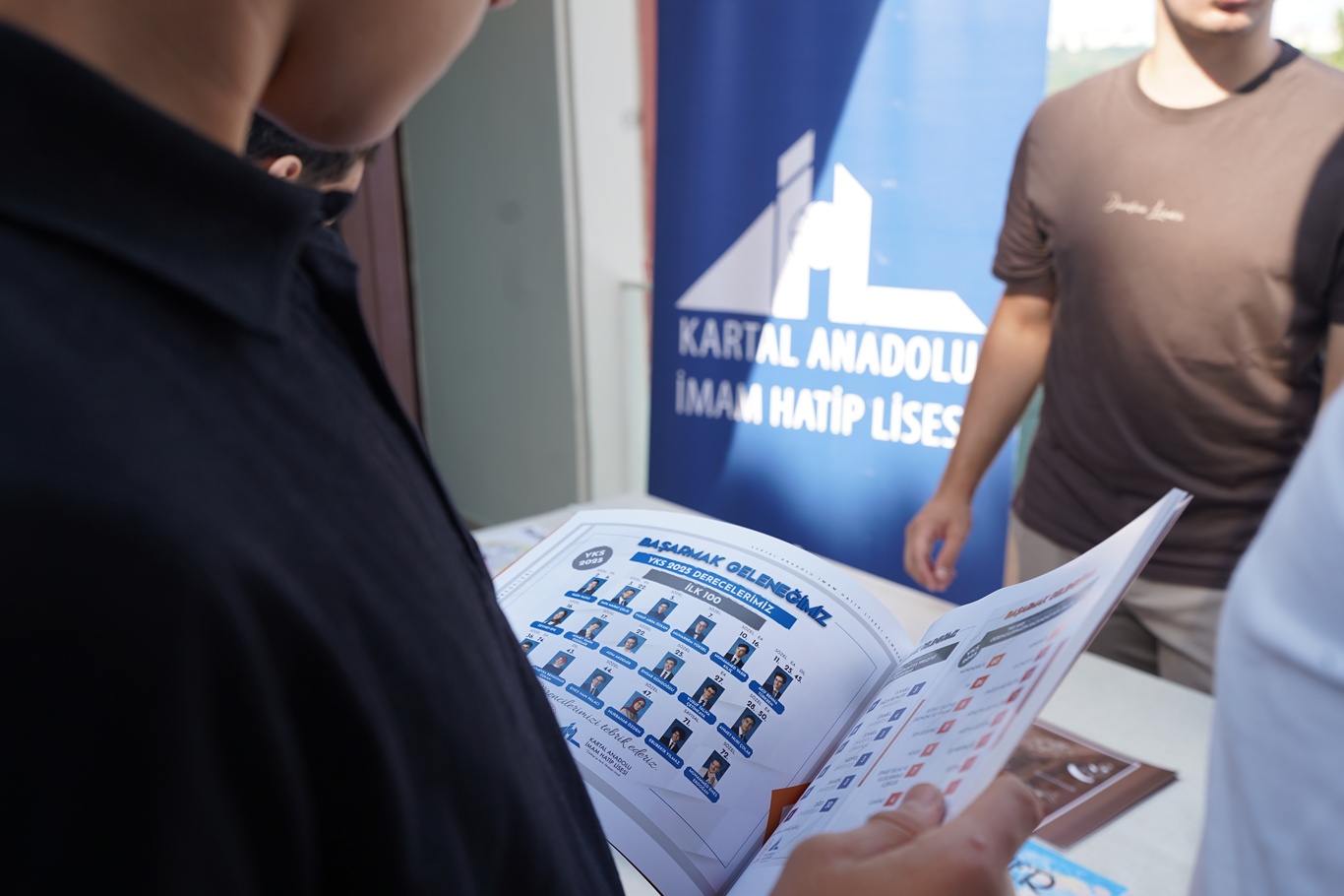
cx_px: 672
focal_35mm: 34
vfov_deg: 38.9
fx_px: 1269
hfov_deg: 55.8
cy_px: 448
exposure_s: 1/100
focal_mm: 34
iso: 100
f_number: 5
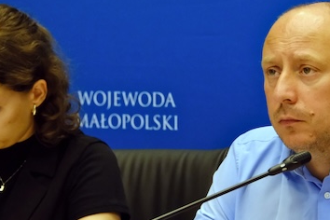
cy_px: 178
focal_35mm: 237
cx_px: 175
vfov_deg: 5.8
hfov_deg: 8.7
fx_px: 2172
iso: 2500
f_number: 4
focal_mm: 70.3
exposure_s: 1/125
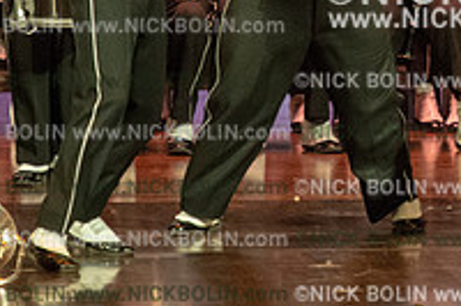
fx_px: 8905
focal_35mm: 696
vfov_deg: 2.0
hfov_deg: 3.0
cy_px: -81
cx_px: 470
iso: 8000
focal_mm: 240
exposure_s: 1/200
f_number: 5.6
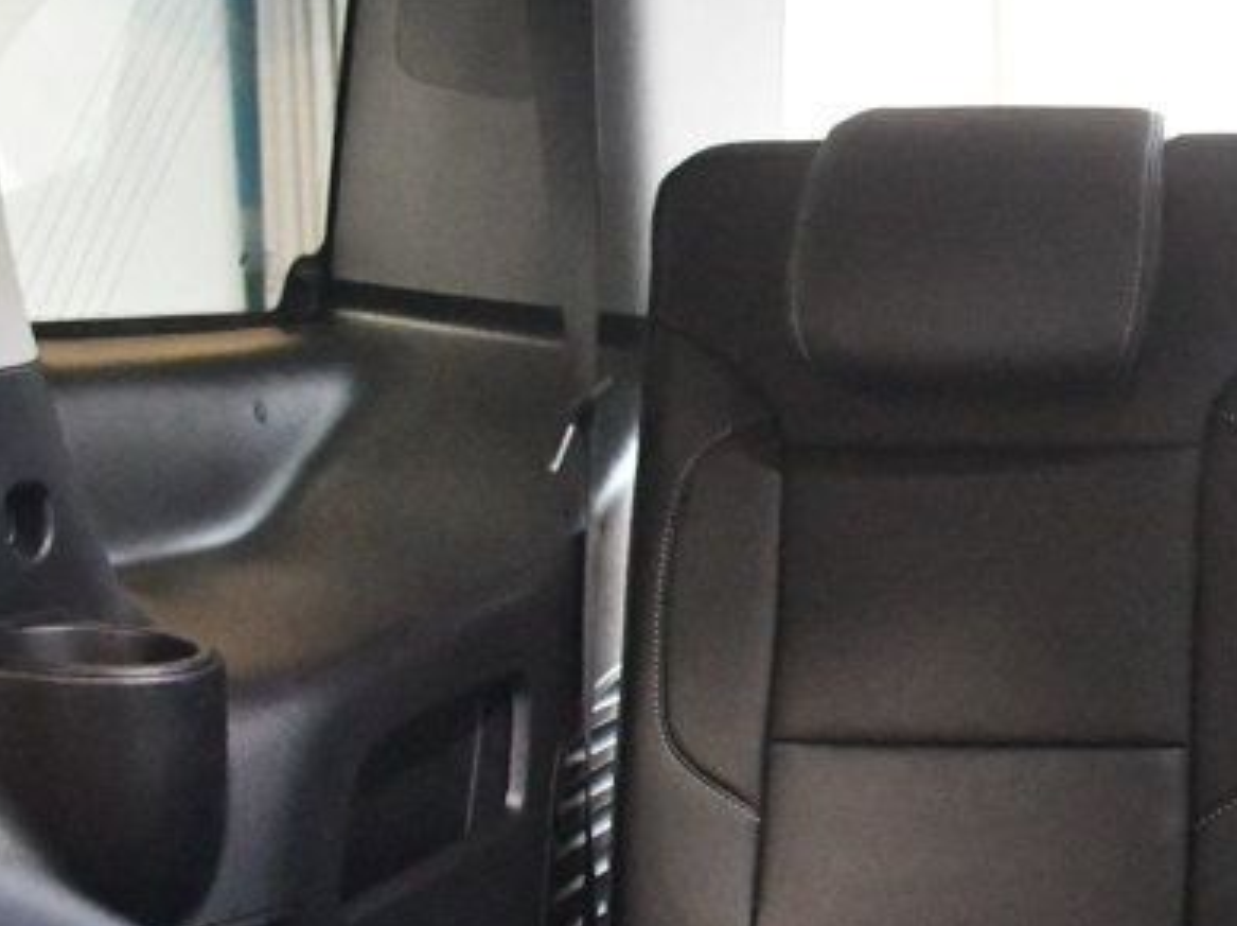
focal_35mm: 76
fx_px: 2713
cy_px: 703
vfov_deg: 19.2
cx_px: 1472
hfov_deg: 23.5
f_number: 3.5
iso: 12800
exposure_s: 1/60
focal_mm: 20
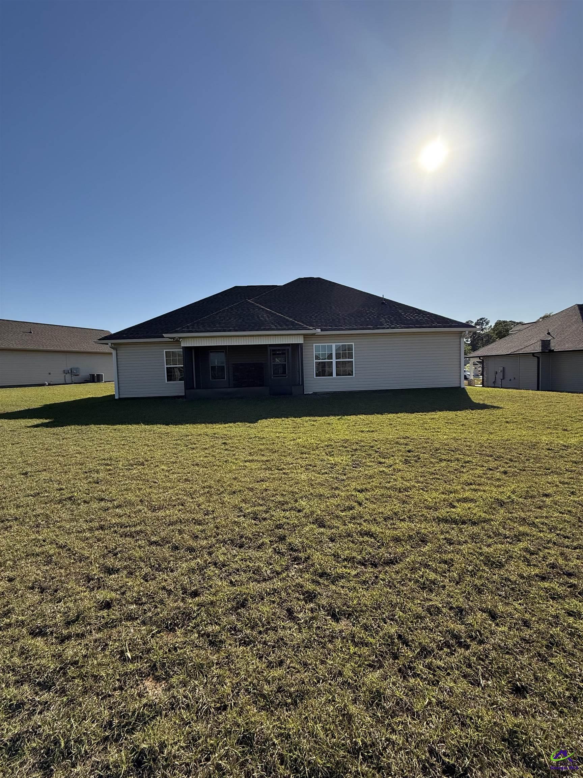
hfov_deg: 85.7
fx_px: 314
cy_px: 389
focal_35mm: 14
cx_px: 292
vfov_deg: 102.1
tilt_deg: -2.7
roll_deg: +1.3
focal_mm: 2.22
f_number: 2.2
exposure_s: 1/2717
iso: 64
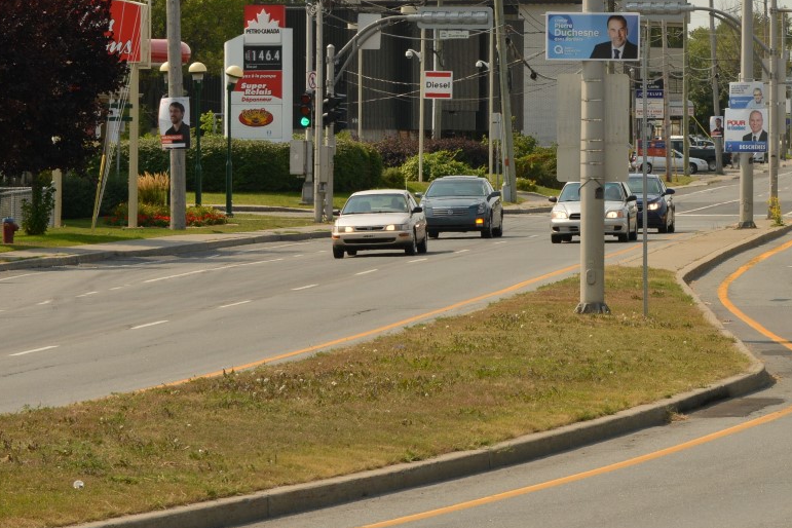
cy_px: 96
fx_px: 6006
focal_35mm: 273
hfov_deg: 7.5
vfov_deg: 5.0
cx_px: 825
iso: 400
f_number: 16
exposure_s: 1/320
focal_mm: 130
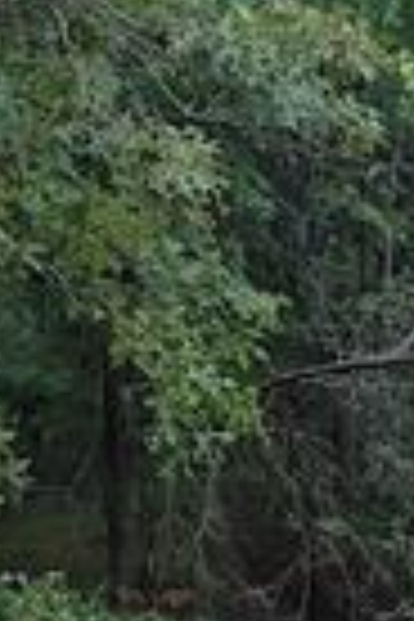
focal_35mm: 151
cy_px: 441
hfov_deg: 9.1
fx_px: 2605
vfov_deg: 13.6
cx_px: 252
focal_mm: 5.4
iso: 125
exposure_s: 1/24
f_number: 1.8
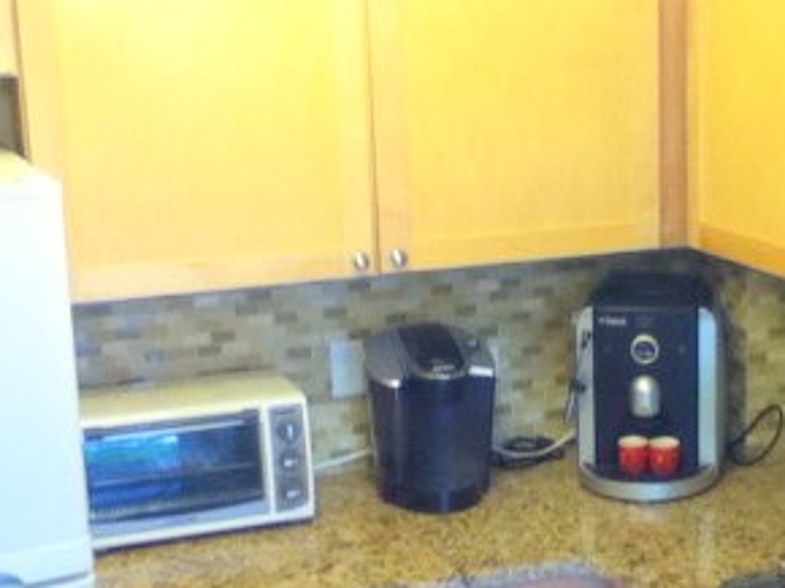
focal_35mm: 53
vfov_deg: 27.3
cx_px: 625
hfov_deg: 35.1
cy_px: 390
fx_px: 1201
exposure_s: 1/30
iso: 125
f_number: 2.4
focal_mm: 3.85
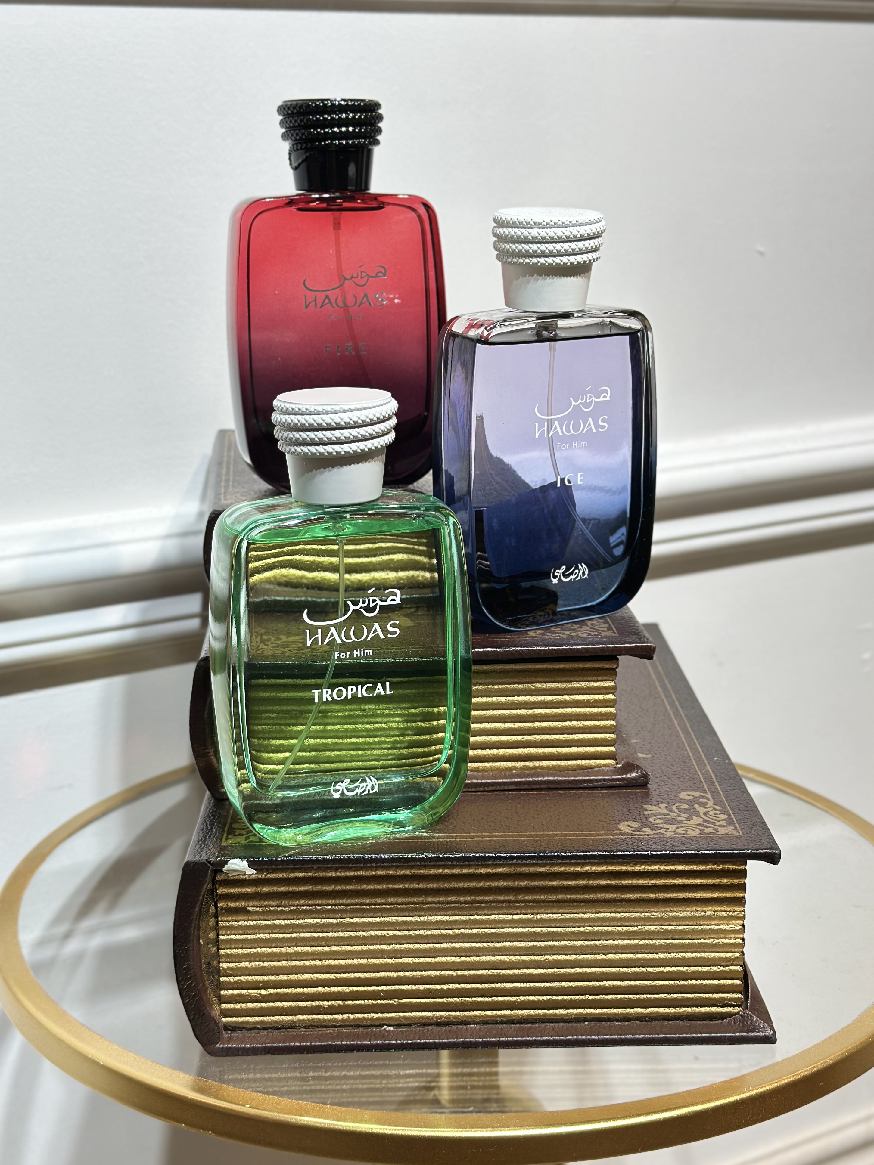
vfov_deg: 38.2
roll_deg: -0.1
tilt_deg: -13.7
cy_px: 567
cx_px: 435
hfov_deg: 29.1
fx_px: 1683
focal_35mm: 50
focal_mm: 6.86
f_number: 1.78
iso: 80
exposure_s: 1/382
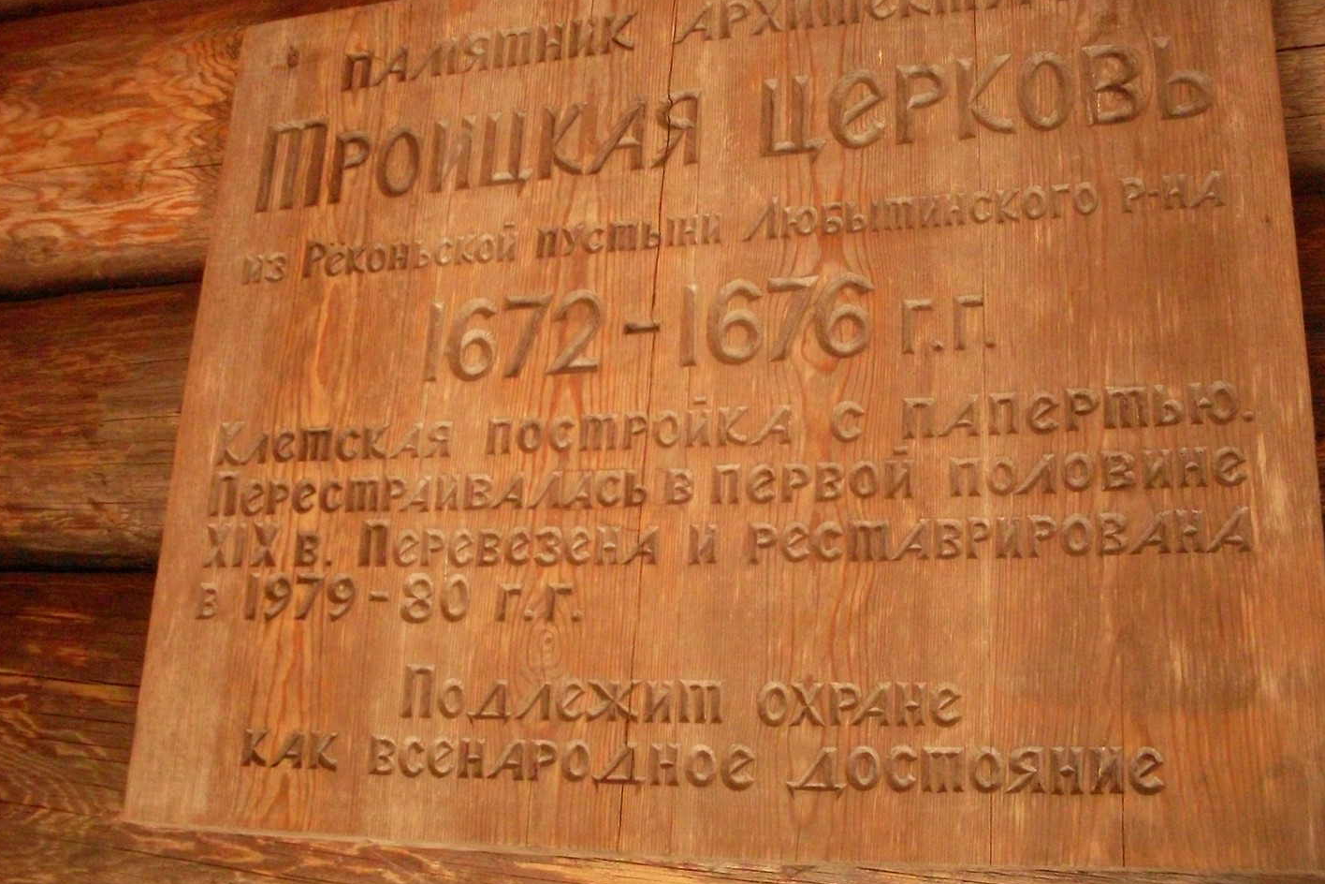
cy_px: 432
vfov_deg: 33.4
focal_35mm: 40
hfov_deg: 48.5
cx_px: 664
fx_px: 1472
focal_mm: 6.3
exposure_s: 1/125
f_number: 2.8
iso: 400
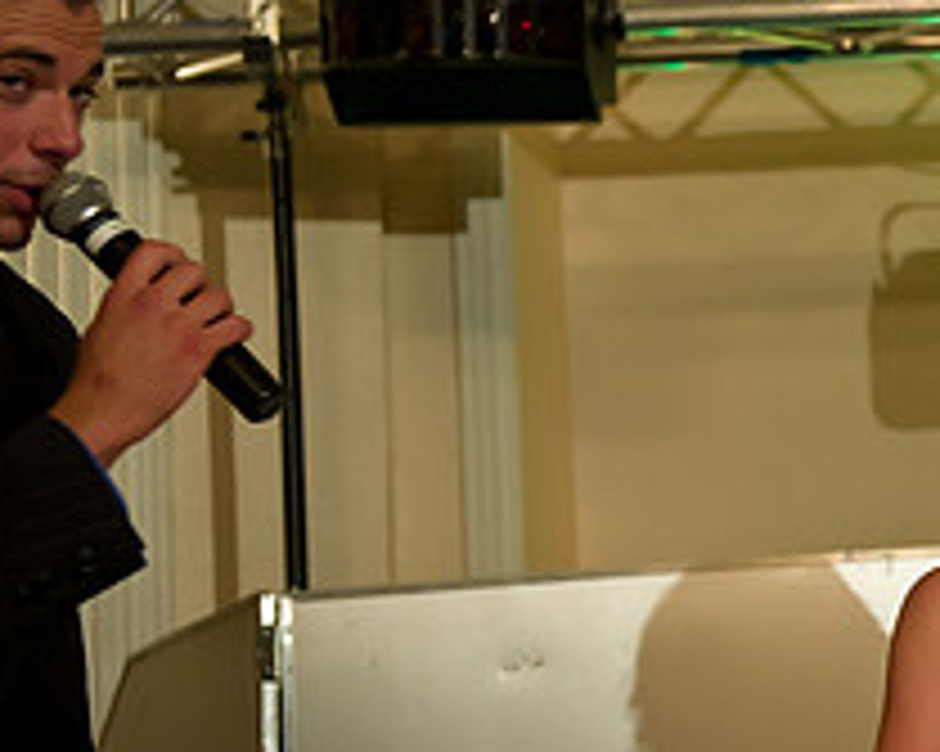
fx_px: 3253
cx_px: 1093
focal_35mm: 117
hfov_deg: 15.9
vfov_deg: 13.2
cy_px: 419
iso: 1600
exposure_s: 1/125
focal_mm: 45
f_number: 3.2
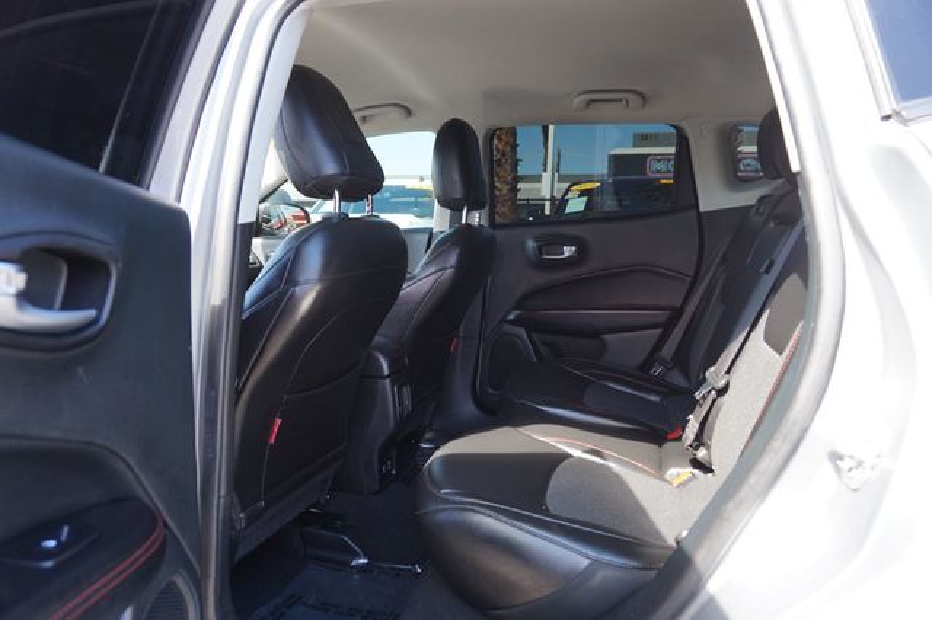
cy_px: 310
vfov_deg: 53.1
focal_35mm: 24
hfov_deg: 73.8
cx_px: 466
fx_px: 621
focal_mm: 16
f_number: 4
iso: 125
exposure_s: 1/60
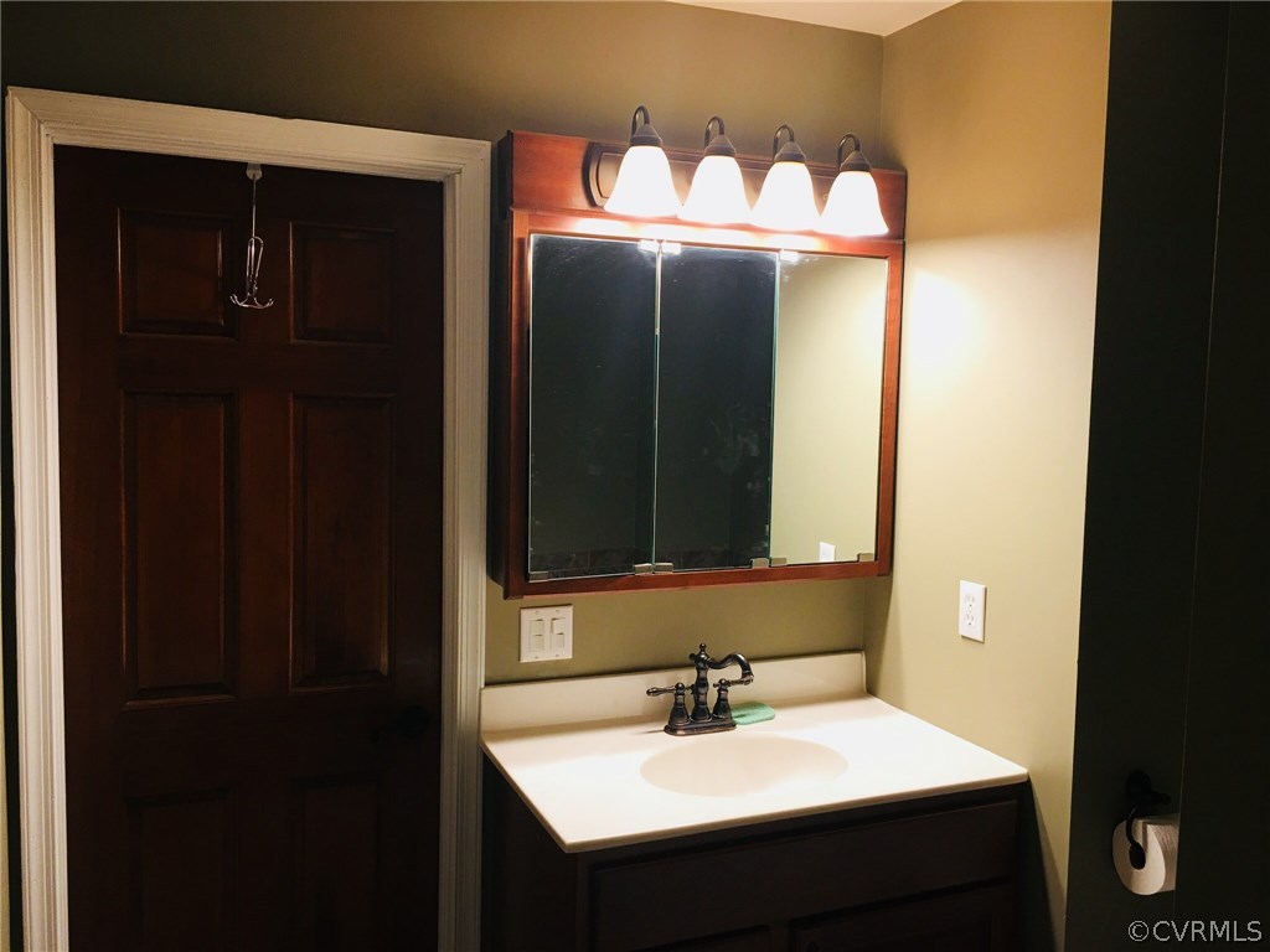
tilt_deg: -2.7
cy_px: 476
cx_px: 635
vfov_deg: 48.2
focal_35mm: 29
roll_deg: -1.3
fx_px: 1064
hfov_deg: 61.7
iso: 25
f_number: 2.2
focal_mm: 4.15
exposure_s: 1/15
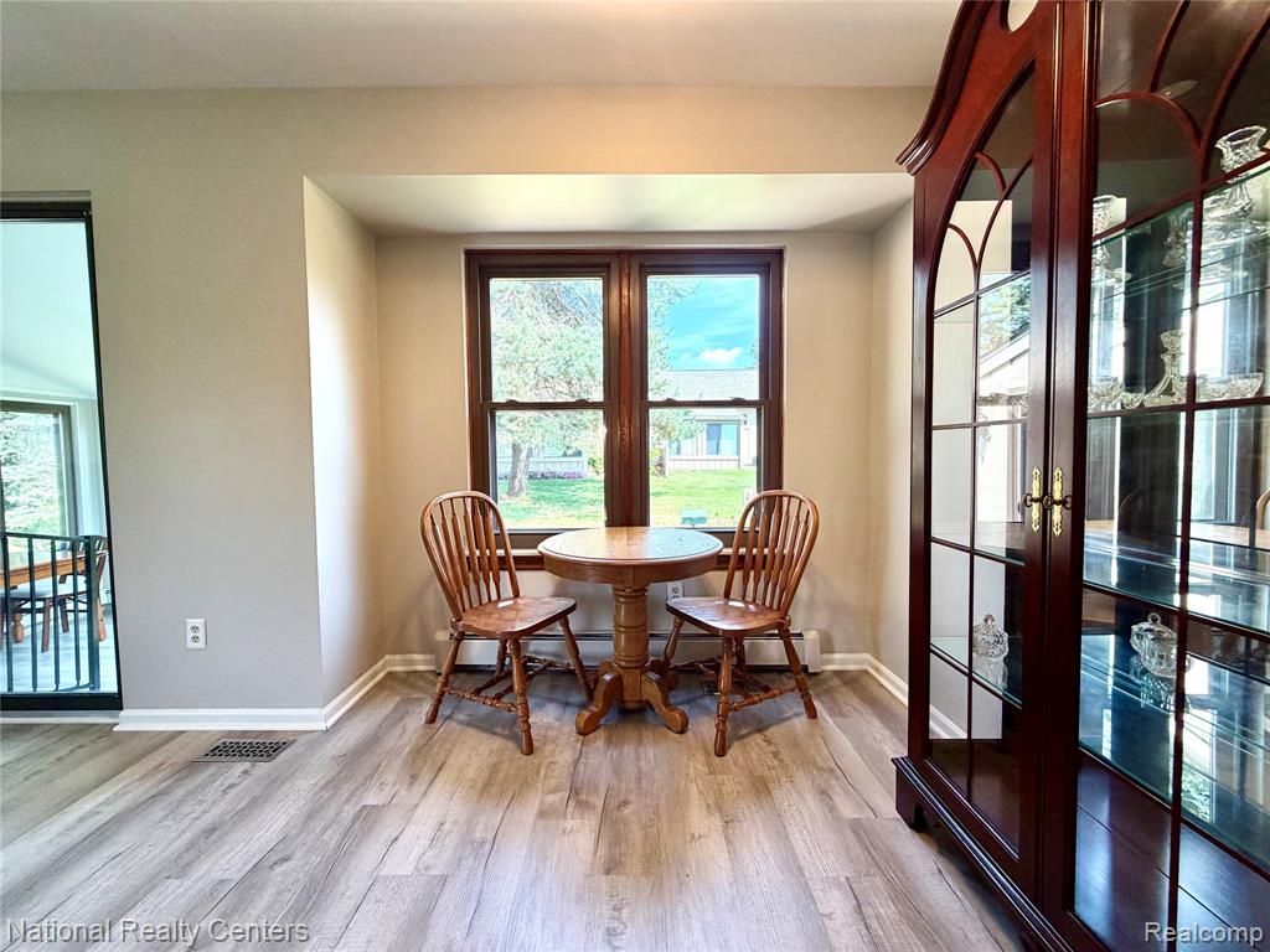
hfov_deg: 102.1
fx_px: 514
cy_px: 476
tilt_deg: -3.4
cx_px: 635
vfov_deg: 85.7
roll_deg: +0.3
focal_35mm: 14
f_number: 2.2
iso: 160
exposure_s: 1/120
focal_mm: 2.22
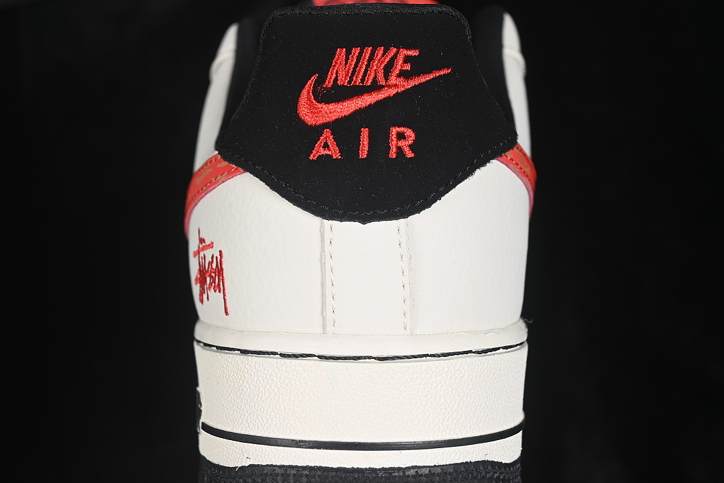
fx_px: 1508
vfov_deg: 18.2
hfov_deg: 27.0
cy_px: 242
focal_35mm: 75
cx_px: 362
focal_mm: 50
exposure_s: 1/60
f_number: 7.1
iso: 160
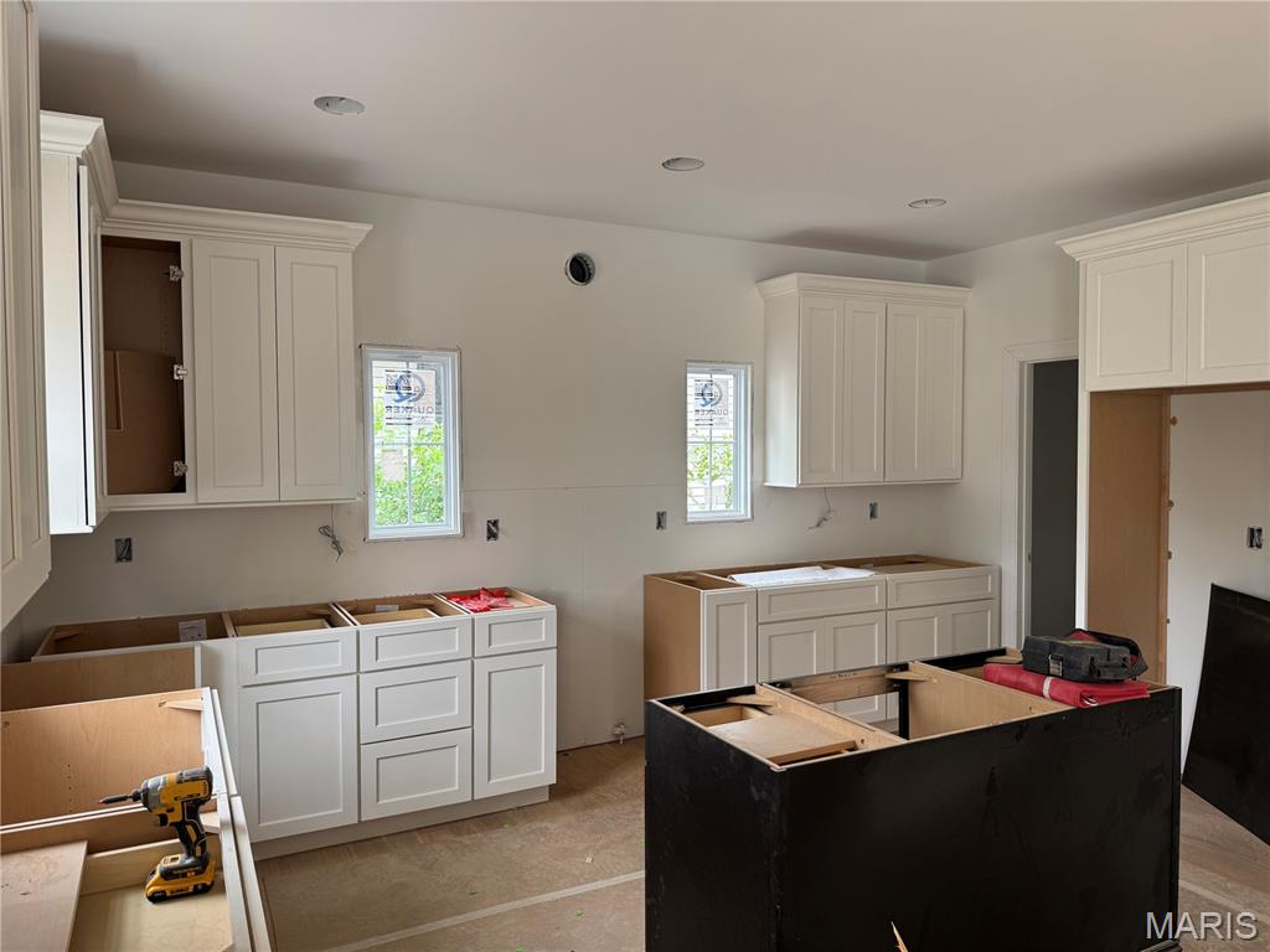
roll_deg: +0.3
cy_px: 476
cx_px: 635
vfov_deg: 56.8
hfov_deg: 71.6
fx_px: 881
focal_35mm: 24
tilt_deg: -2.1
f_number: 1.78
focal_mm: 6.76
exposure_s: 1/121
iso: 64
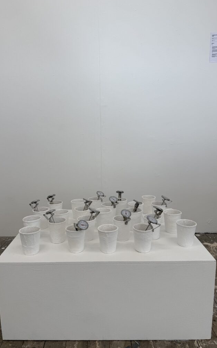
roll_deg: +1.5
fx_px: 246
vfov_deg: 70.4
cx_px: 99
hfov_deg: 47.5
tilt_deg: -8.9
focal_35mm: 26
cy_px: 173
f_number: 1.78
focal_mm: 6.76
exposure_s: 1/341
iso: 80
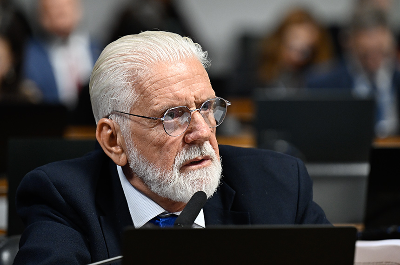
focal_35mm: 232
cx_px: 200
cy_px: 132
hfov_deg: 8.9
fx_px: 2573
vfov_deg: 5.9
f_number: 2.8
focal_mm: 155
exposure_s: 1/160
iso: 1600
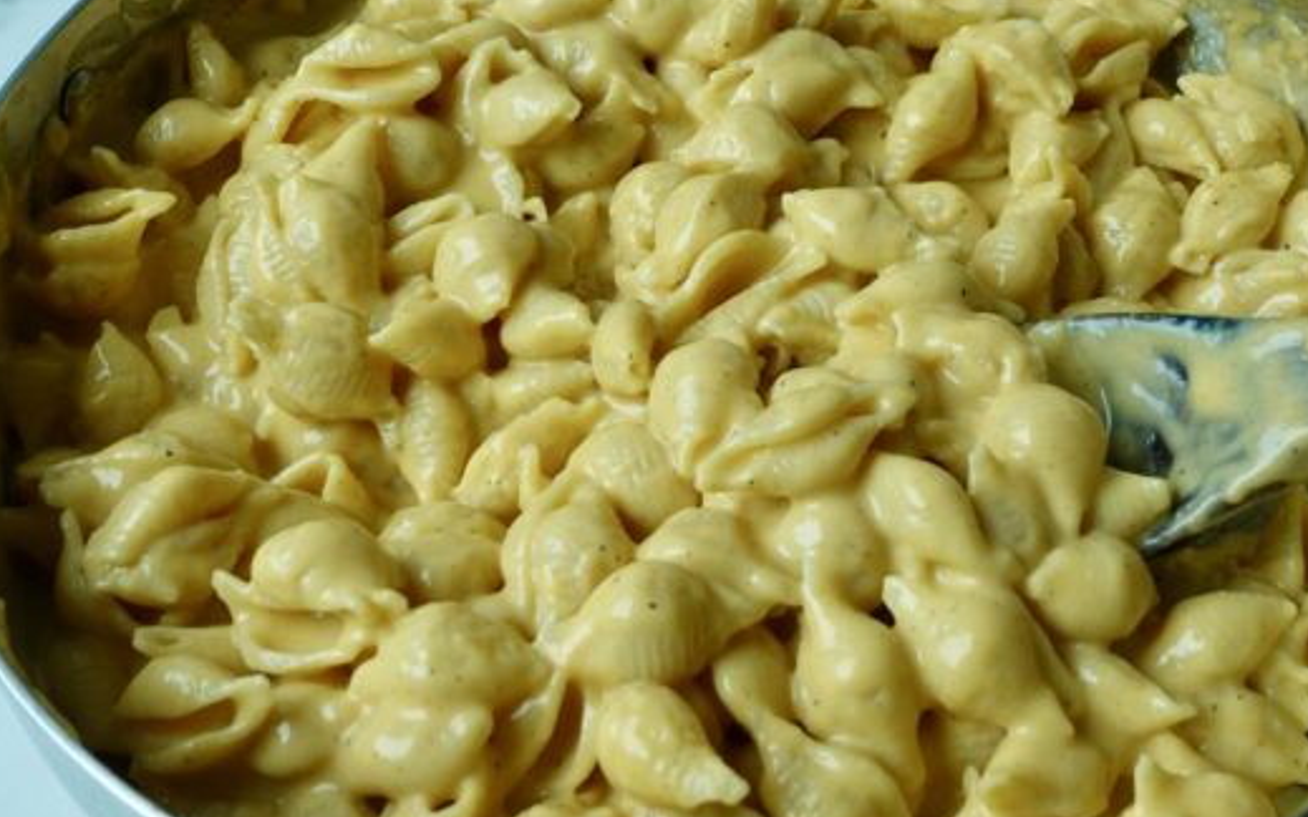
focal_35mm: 59
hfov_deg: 34.4
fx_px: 2103
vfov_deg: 22.0
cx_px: 812
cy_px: 369
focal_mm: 15.27
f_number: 4
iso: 125
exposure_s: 1/125
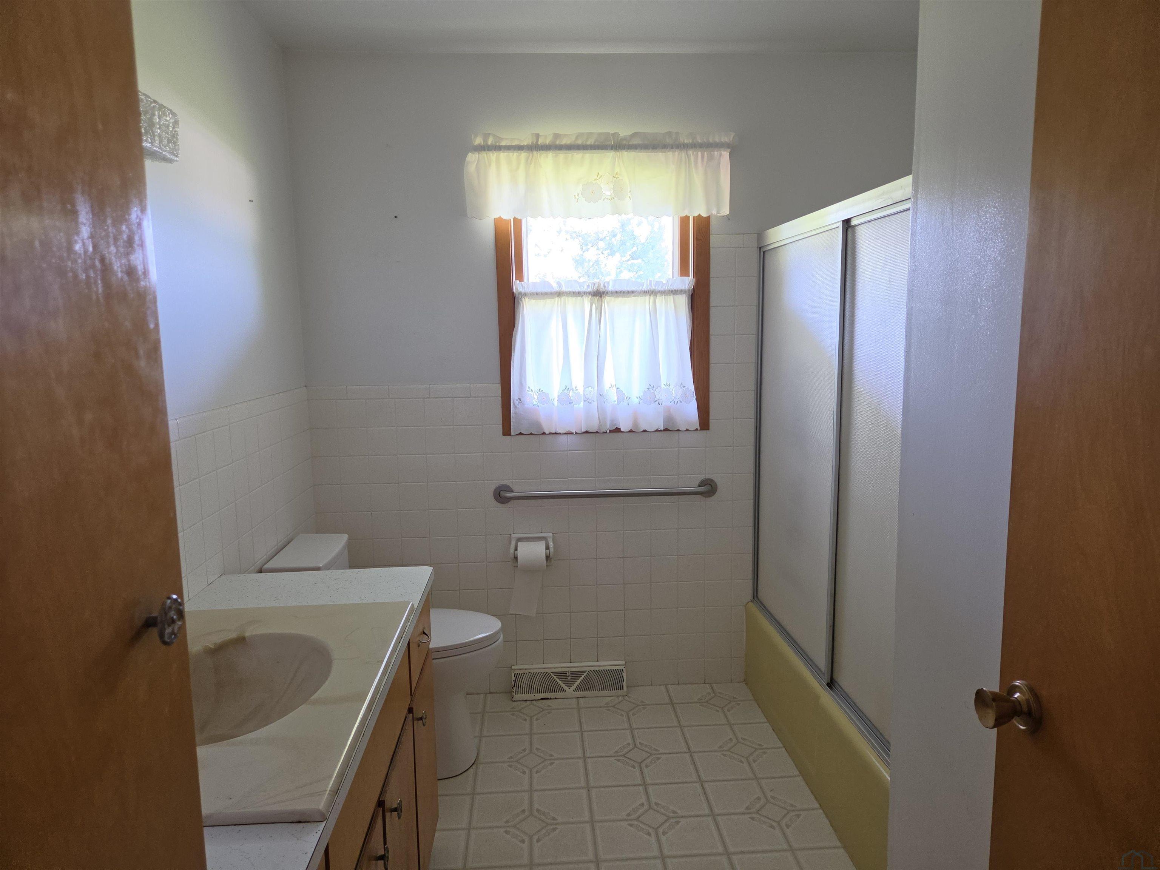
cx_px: 580
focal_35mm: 23
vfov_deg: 58.9
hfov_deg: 73.9
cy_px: 435
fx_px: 771
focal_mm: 5.4
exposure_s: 1/120
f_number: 1.8
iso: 200
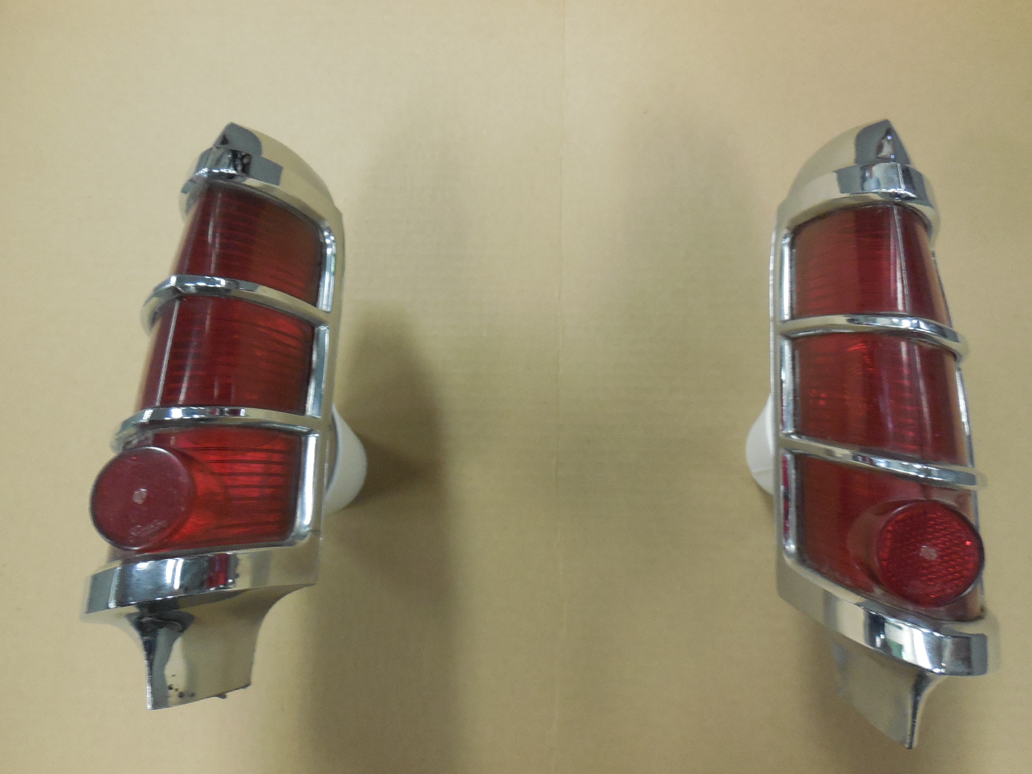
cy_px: 387
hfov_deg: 69.4
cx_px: 516
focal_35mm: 25
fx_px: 745
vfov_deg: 54.9
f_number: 3.1
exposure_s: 1/20
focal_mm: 4.5
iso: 400
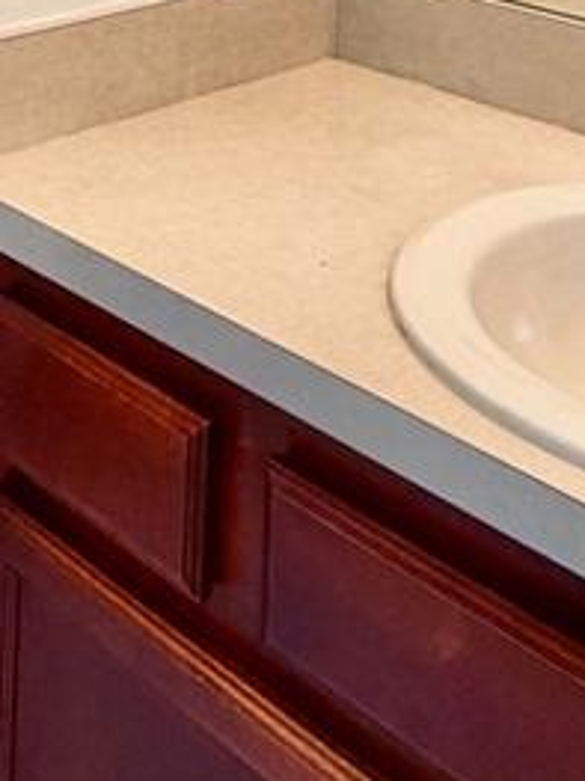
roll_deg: -1.2
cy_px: -395
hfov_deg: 22.5
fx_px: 1443
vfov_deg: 23.9
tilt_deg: +0.7
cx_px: 101
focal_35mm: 64
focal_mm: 2.22
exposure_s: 1/120
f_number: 2.2
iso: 200
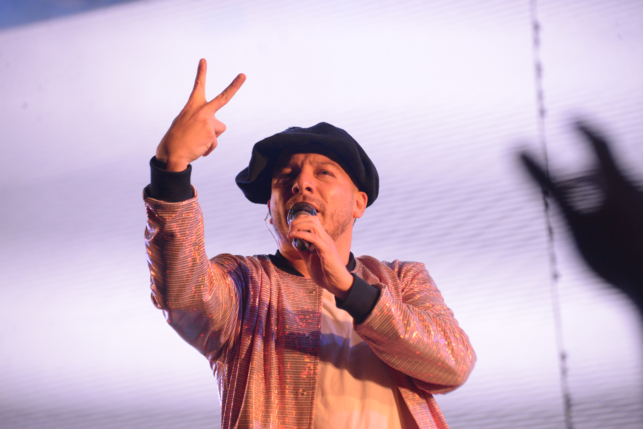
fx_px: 3484
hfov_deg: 10.5
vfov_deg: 7.0
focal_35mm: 195
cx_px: 322
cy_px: 214
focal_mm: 195
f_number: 6.7
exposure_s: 1/750
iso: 4000
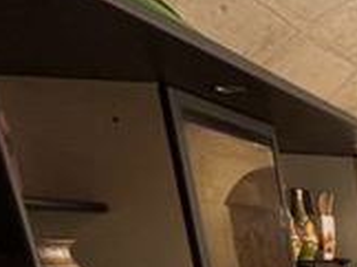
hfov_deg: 19.6
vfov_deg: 19.3
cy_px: 452
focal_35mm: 61
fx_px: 628
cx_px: 695
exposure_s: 1/50
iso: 400
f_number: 2.2
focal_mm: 2.22
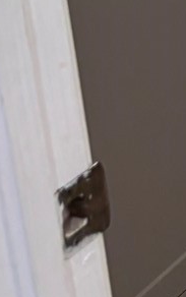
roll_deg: +0.3
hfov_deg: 7.4
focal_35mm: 151
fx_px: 1222
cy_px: -269
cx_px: 598
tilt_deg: -20.2
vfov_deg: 12.4
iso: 125
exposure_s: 1/120
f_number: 1.6
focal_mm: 5.96
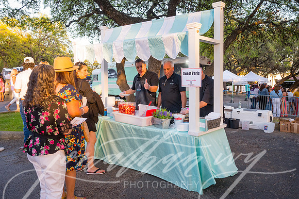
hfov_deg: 61.9
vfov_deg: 43.5
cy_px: 100
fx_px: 249
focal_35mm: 30
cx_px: 150
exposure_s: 1/800
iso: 1600
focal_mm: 27.5
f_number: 4
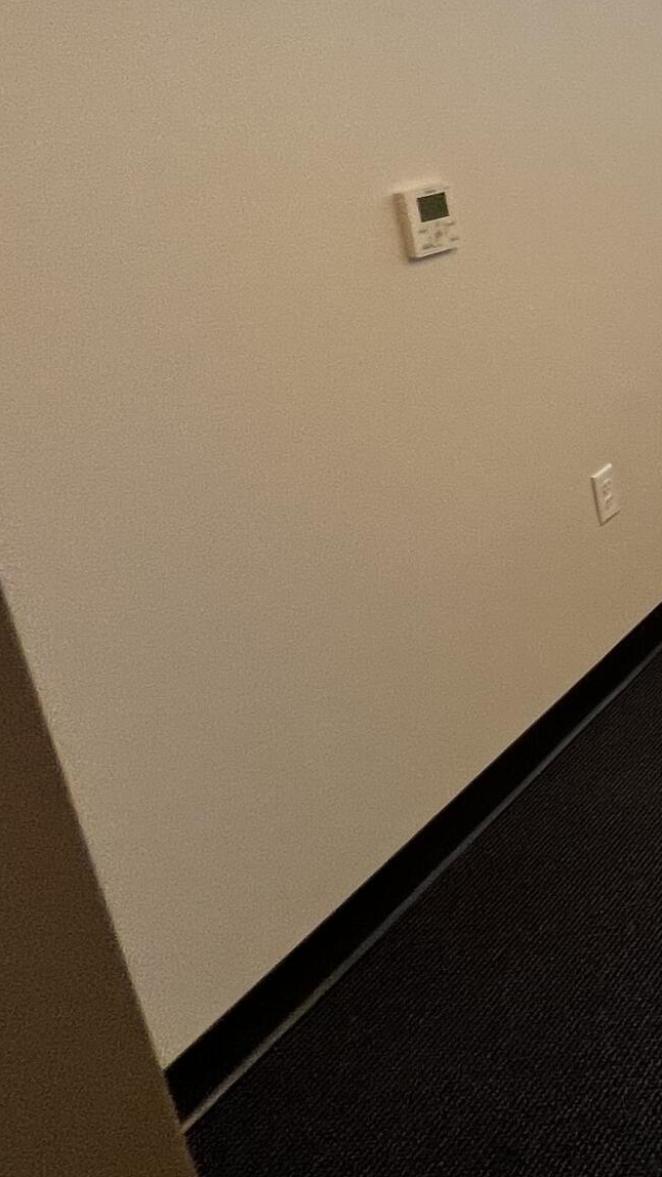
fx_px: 1154
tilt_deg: -15.8
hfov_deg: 16.4
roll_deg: -1.0
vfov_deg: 51.6
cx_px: 1502
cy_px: 291
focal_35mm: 37
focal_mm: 1.57
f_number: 1.8
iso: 64
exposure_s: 1/100
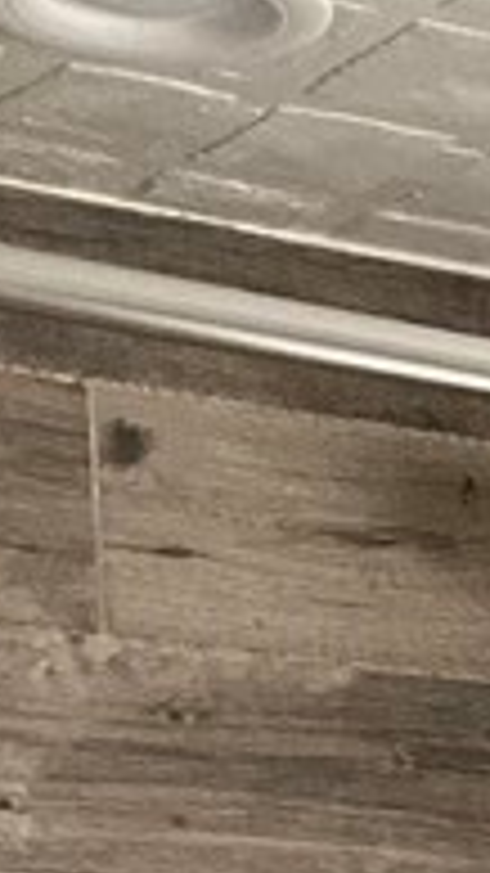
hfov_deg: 6.6
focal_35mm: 167
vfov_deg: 11.2
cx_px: 1510
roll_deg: +0.9
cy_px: 1976
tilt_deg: -8.0
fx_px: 3861
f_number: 1.8
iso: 100
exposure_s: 1/60
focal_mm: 3
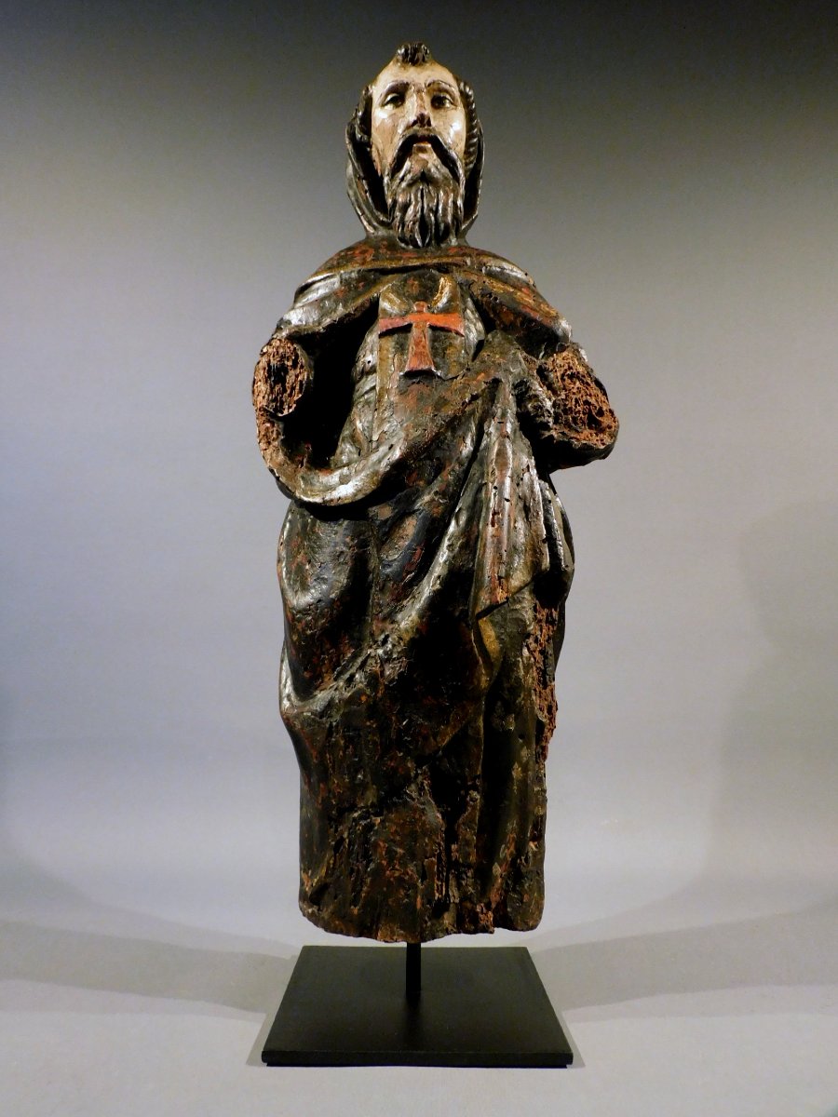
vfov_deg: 71.6
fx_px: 775
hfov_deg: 56.8
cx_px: 419
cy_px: 558
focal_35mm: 24
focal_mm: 4.3
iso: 400
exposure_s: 1/25
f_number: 3.3
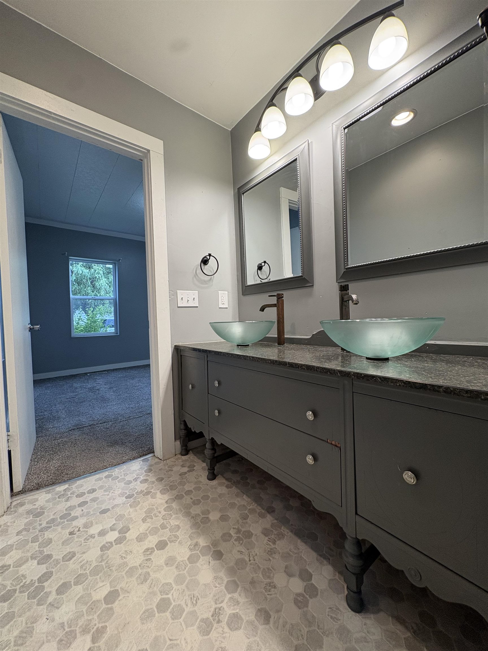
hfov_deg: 85.7
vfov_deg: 102.1
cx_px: 244
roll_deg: +1.5
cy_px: 326
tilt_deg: -1.4
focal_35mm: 14
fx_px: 263
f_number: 2.2
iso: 125
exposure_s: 1/60
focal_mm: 2.22
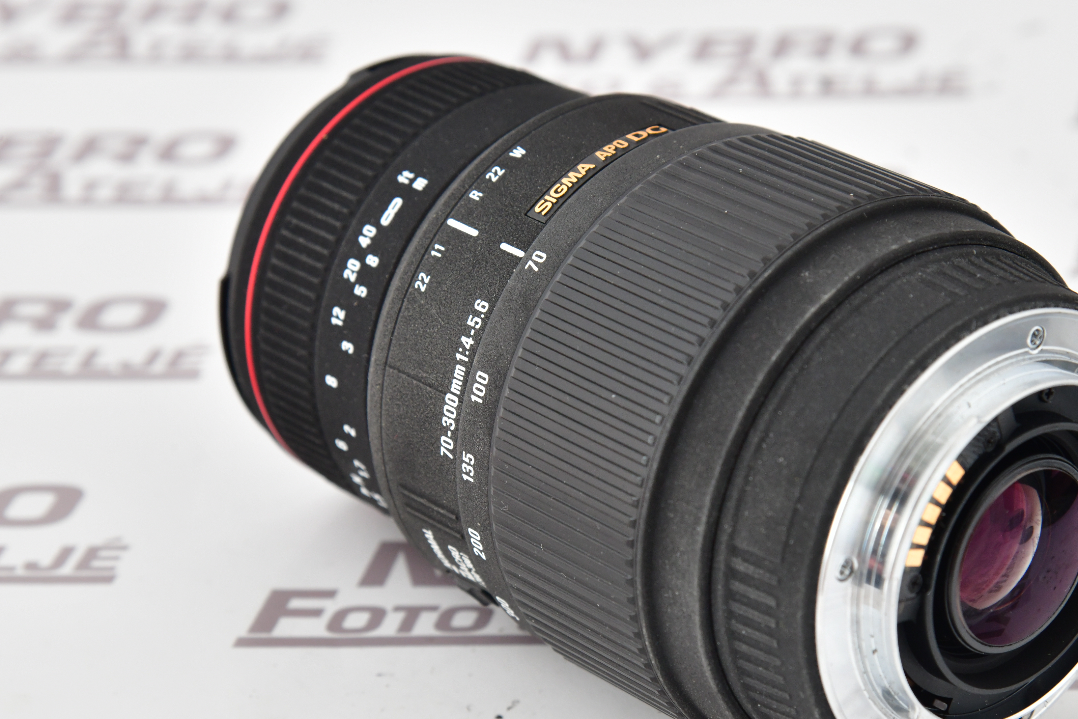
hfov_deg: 13.2
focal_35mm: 155
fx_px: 4641
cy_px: 443
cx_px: 659
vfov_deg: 8.9
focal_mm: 120
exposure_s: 1/60
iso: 800
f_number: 10
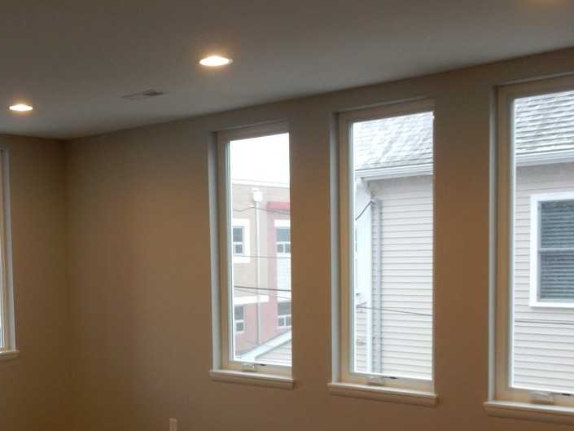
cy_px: 313
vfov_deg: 29.3
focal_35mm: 49
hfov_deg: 38.4
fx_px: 813
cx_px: 189
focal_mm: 5.4
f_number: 4
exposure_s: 1/30
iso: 220
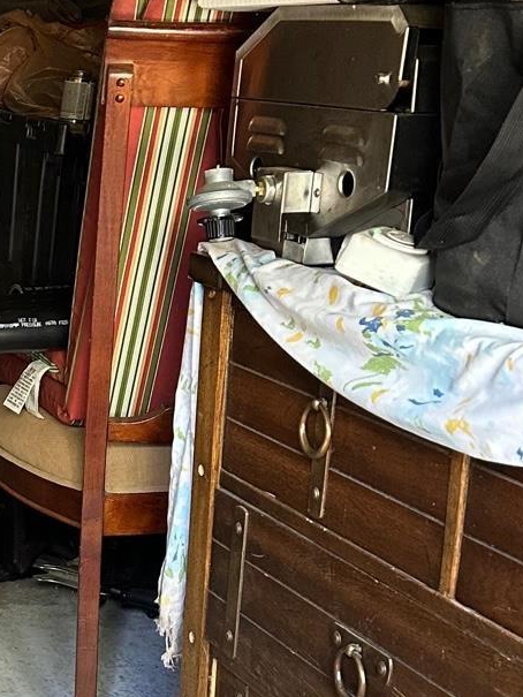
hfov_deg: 17.0
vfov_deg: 24.2
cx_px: -222
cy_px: 490
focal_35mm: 80
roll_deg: +1.6
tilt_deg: -15.5
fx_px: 1611
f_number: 1.78
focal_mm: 6.86
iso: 320
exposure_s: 1/60
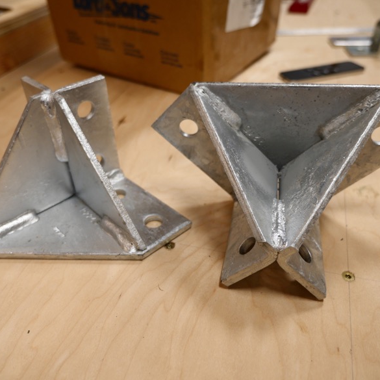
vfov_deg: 55.6
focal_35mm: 29
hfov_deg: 55.6
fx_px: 360
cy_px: 190
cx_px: 190
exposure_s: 1/125
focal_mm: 12
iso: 200
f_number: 2.8
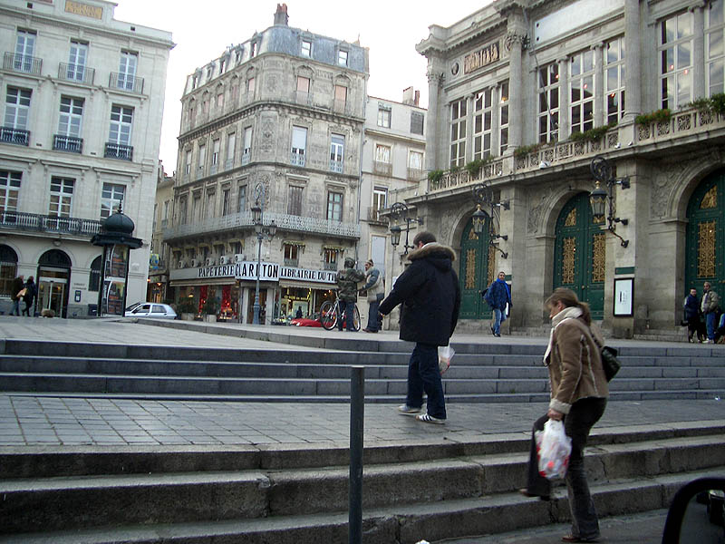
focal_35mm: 35
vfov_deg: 40.7
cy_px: 272
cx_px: 362
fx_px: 733
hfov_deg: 52.6
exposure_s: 1/100
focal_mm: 5.8
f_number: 2.6
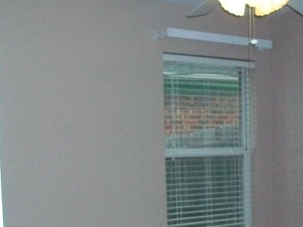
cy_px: 201
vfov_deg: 22.1
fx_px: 569
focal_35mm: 65
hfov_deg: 29.1
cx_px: 248
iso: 400
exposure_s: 1/500
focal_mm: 5.7
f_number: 2.8
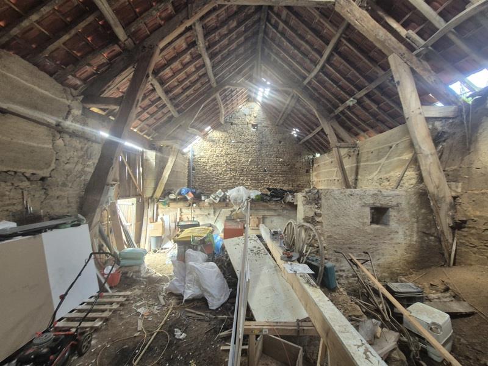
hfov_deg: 106.2
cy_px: 183
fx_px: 183
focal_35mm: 13
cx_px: 244
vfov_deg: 89.9
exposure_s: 1/50
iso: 400
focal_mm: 2.2
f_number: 2.2
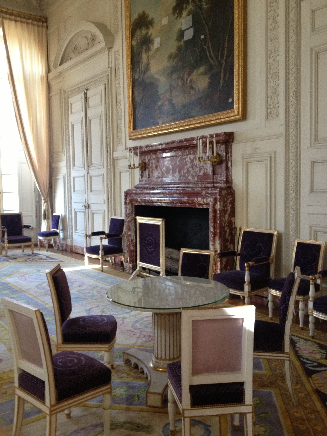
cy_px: 218
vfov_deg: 52.6
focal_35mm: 35
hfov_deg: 40.7
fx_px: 441
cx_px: 164
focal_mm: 4.28
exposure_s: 1/20
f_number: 2.4
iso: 250
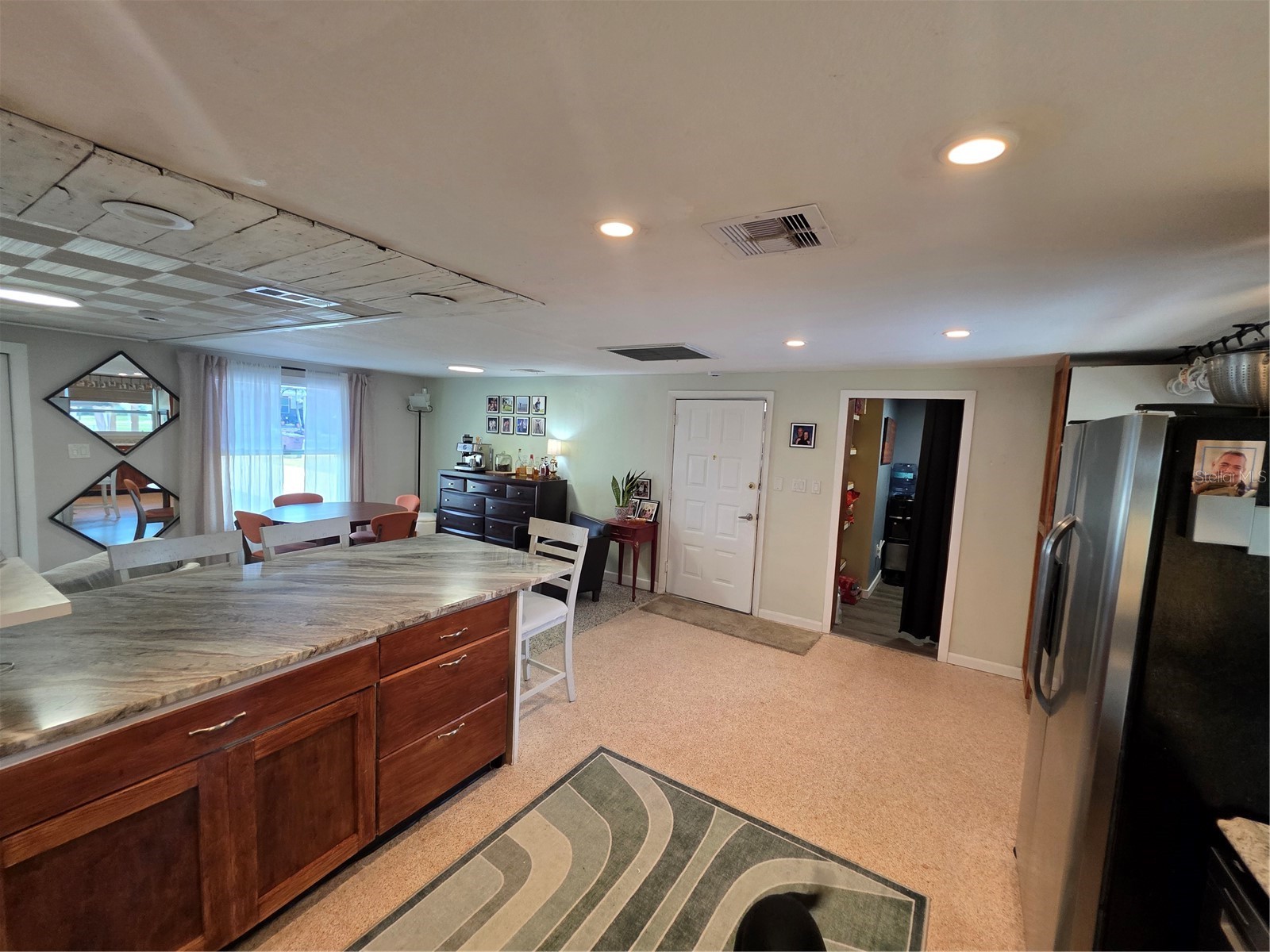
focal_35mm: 13
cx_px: 635
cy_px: 476
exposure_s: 1/120
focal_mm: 2.2
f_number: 1.9
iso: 320
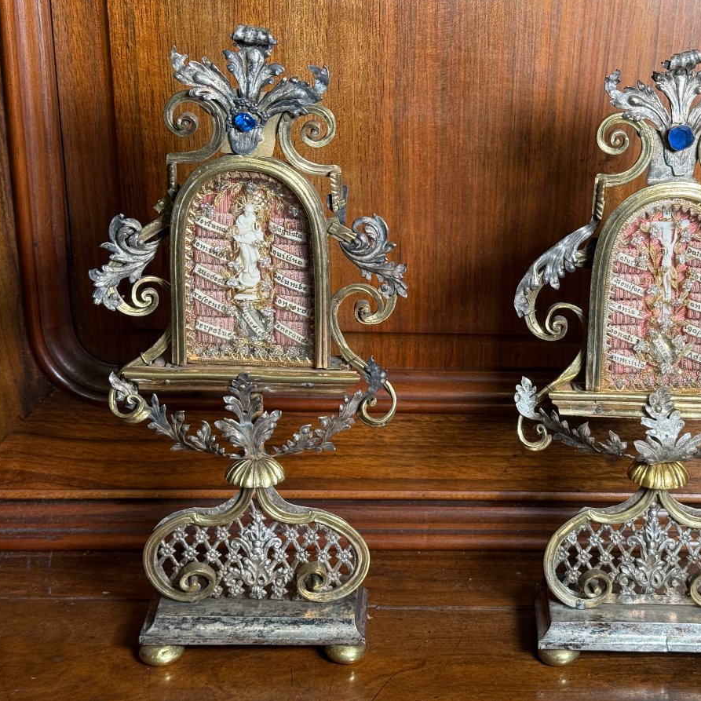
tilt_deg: -16.9
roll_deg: -0.6
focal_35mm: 57
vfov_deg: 30.0
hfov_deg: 29.9
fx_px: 1306
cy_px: 349
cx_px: 459
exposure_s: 1/60
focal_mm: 6.76
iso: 100
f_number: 1.78
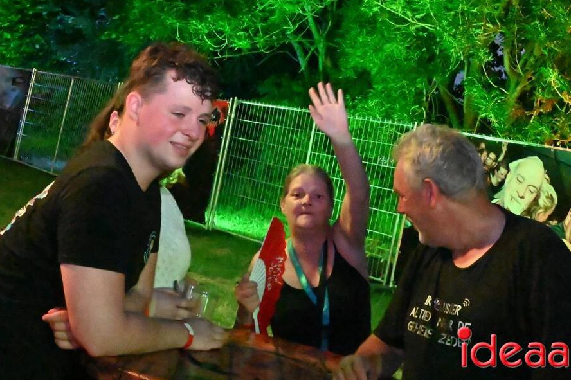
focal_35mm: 57
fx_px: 904
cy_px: 186
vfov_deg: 23.8
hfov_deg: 35.1
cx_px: 293
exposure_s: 1/60
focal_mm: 34.5
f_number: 22
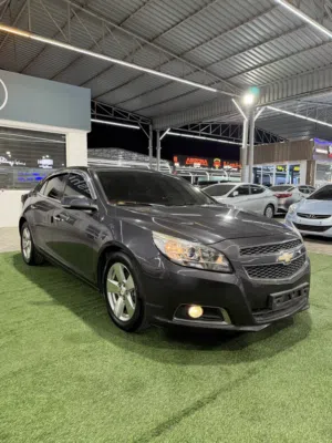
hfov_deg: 56.8
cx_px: 166
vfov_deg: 71.6
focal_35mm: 24
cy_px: 222
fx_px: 307
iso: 250
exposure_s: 1/100
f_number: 1.78
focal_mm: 6.76
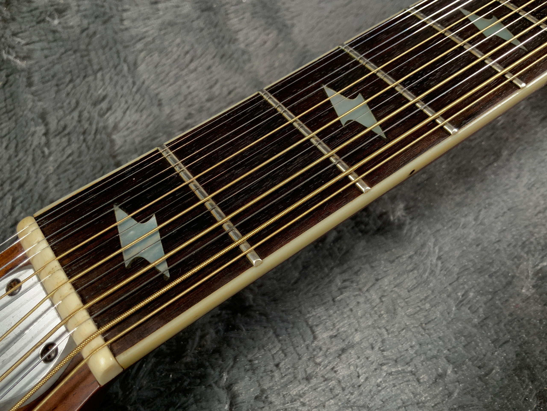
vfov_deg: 48.2
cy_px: 206
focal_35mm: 29
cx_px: 274
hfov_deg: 61.7
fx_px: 458
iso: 50
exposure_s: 1/104
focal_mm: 3
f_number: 1.8
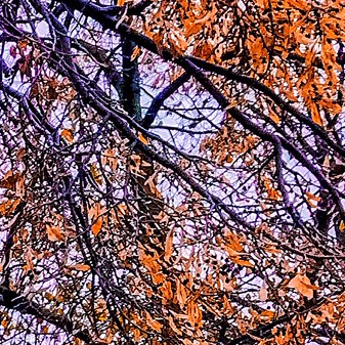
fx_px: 1669
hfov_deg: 9.5
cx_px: -652
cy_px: 728
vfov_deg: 10.6
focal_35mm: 148
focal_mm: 3.99
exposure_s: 1/100
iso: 32
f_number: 1.8
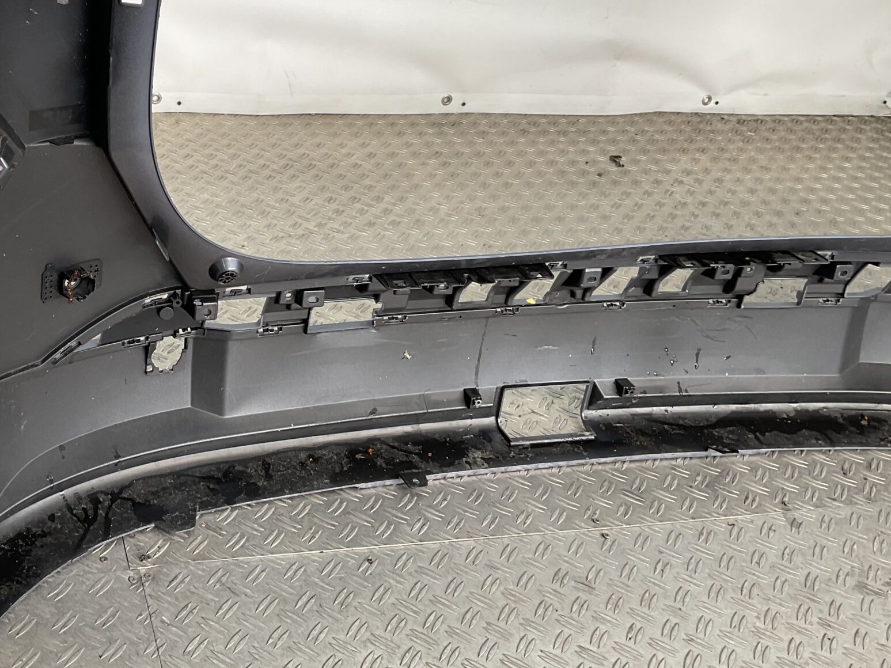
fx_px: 1235
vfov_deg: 30.2
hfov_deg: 38.8
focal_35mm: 48
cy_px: 296
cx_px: 244
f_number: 1.8
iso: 16
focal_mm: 3
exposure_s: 1/158
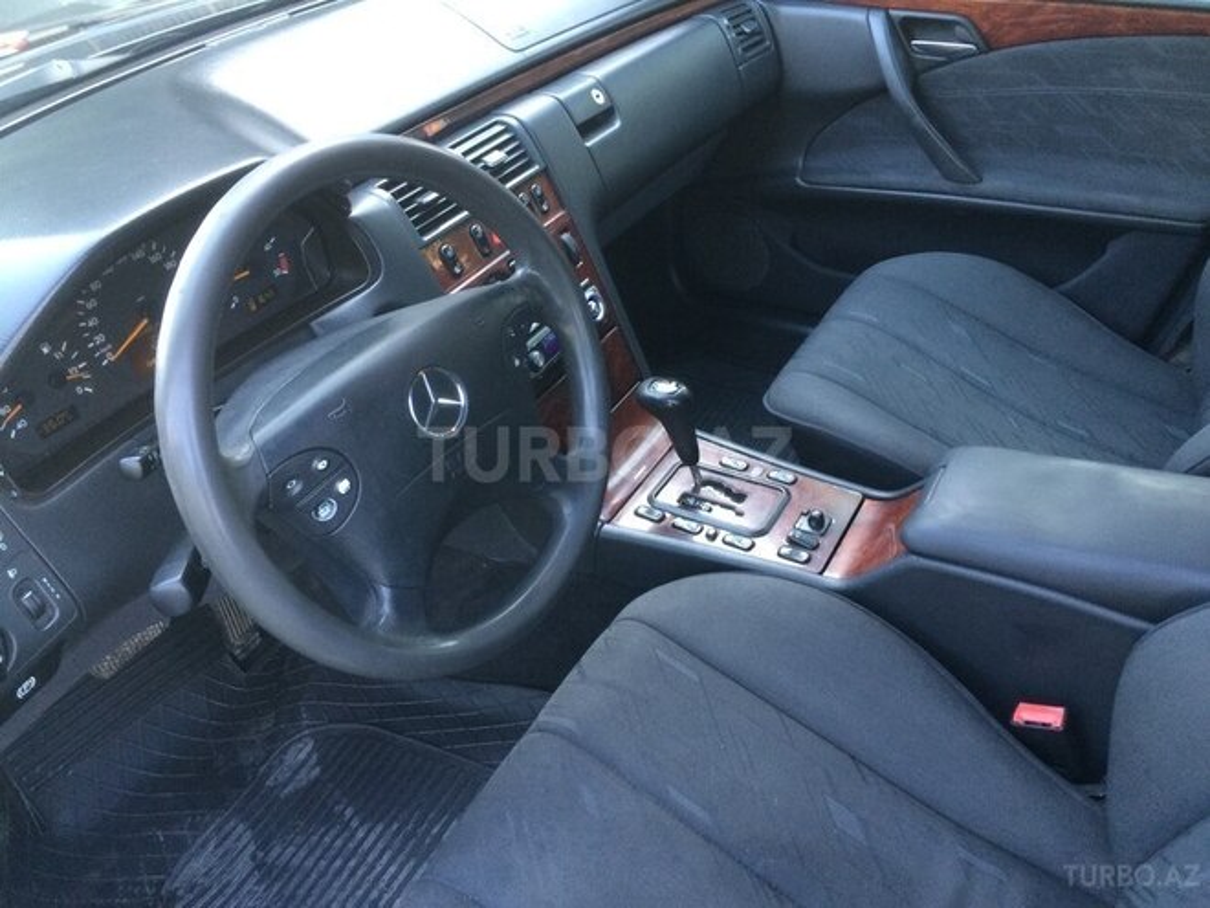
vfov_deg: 48.2
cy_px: 454
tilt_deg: -36.6
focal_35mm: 29
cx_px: 605
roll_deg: +4.0
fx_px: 1014
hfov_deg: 61.7
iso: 80
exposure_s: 1/33
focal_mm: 4.15
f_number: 2.2
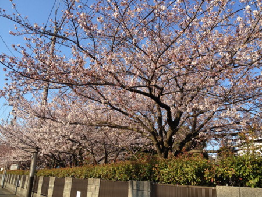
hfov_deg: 52.6
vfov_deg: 40.7
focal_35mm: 35
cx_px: 131
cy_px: 98
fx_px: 265
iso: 64
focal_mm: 4.28
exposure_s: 1/852
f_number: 2.4
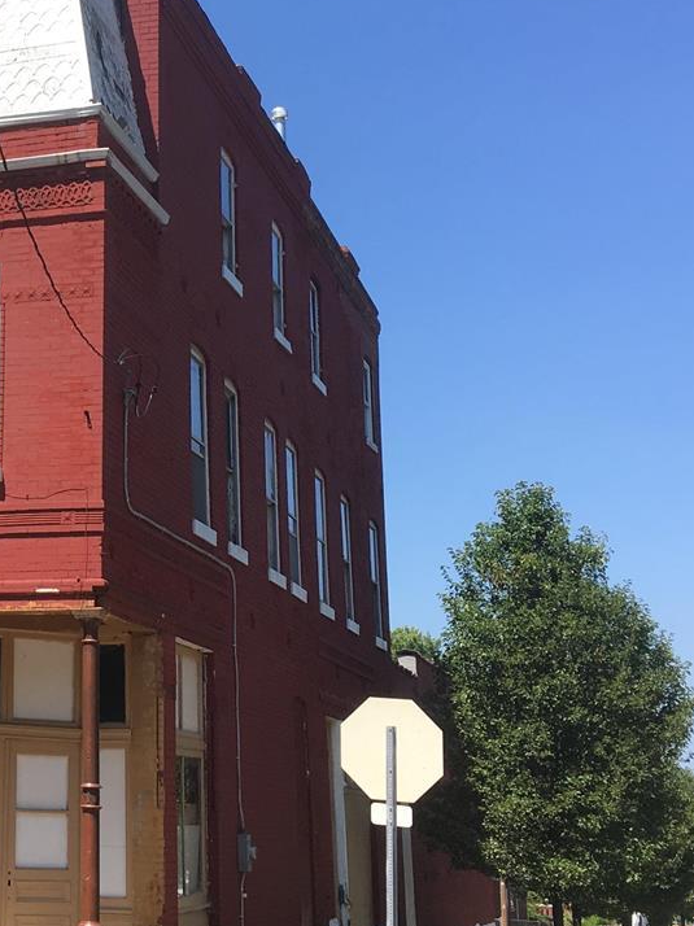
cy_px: 281
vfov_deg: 29.5
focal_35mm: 65
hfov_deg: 21.3
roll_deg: -1.9
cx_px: -96
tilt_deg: +15.5
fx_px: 1739
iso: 25
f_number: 2.2
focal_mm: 4.15
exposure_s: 1/864
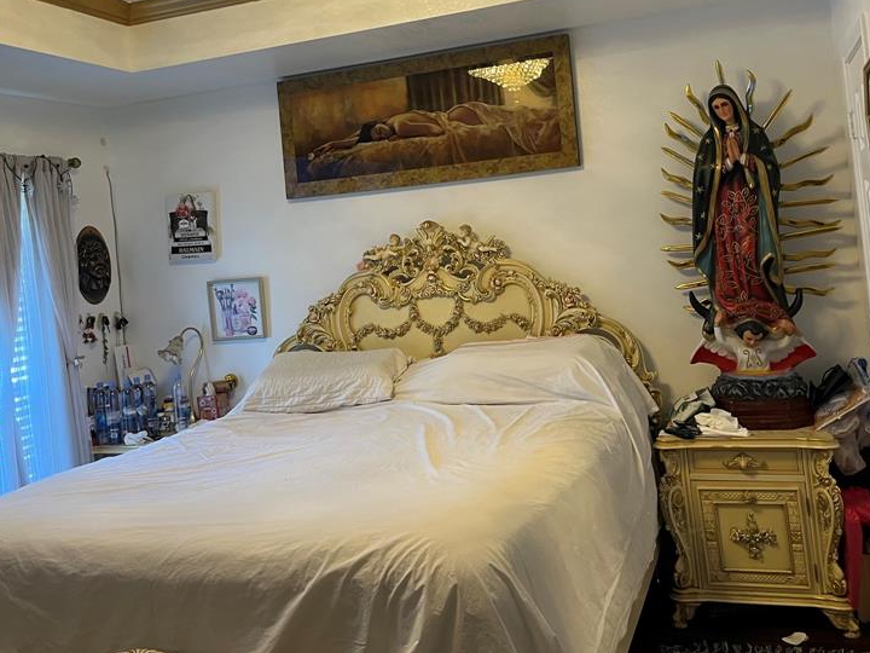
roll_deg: +5.6
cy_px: 202
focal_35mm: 37
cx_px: 390
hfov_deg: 50.1
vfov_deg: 38.1
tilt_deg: +2.0
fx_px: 930
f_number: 1.6
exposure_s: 1/60
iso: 100
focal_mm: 5.1
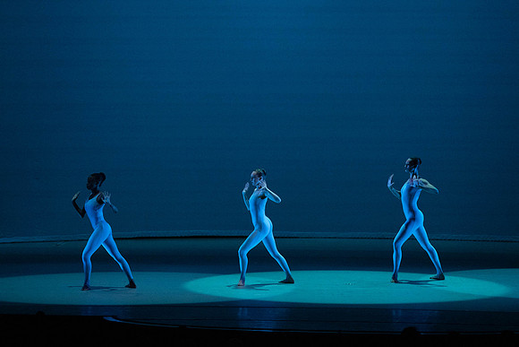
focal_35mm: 168
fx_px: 2422
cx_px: 260
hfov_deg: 12.2
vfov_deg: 8.2
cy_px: 174
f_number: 5.6
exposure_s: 1/400
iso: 16000
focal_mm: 168
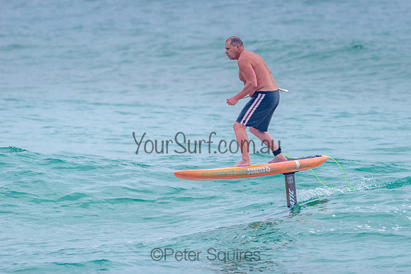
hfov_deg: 3.4
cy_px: 157
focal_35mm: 613
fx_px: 6997
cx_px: 252
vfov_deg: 2.2
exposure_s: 1/2000
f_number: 5.6
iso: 450
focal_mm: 500
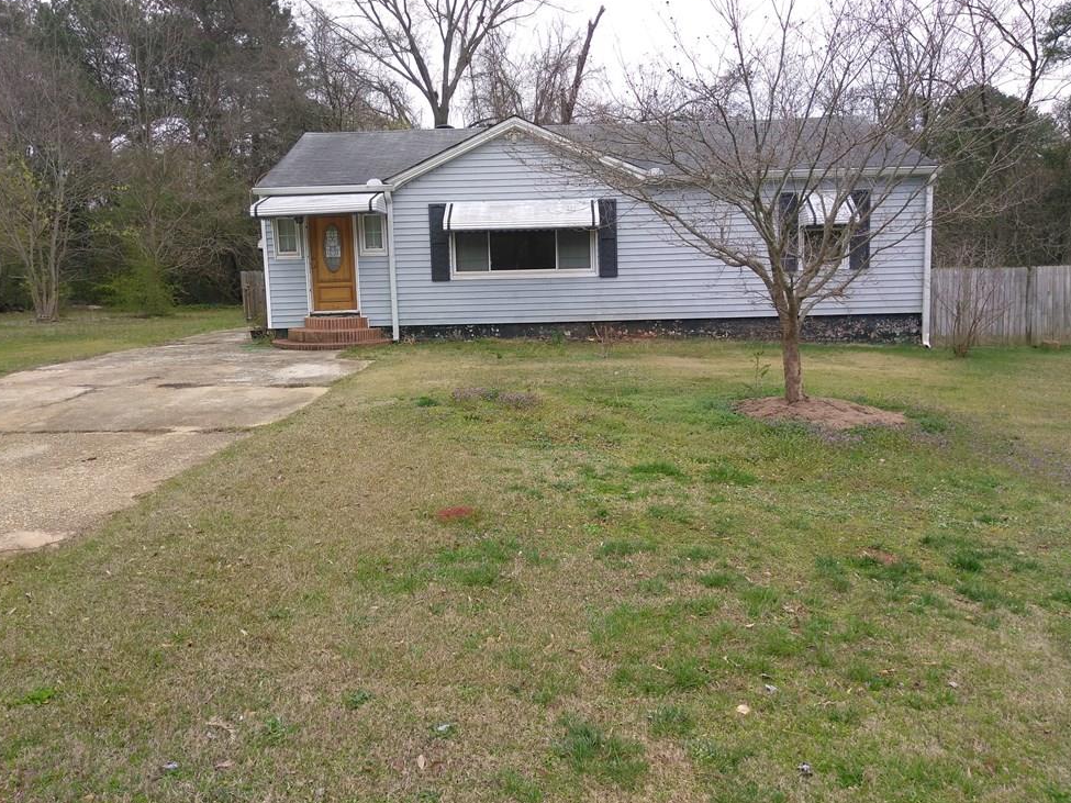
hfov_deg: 79.0
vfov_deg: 63.4
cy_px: 388
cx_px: 516
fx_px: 650
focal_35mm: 21
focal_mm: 3.46
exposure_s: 1/242
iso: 100
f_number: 2.2
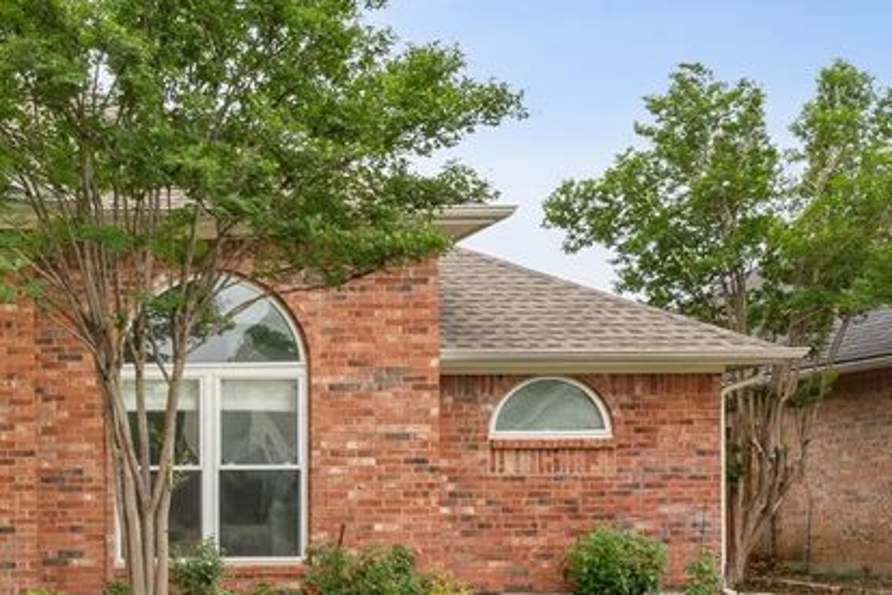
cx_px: -125
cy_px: 540
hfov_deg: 32.7
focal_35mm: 52
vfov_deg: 25.2
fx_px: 1288
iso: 400
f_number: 10
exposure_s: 1/10
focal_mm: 21
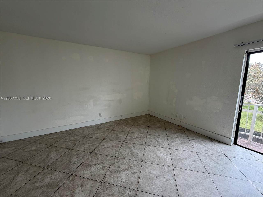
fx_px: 106
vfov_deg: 85.7
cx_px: 132
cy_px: 98
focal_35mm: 14
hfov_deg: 102.1
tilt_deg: -9.8
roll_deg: +0.4
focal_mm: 2.22
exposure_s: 1/120
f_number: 2.2
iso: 100
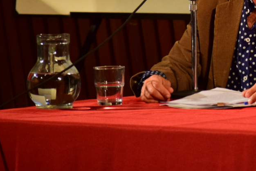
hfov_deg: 4.4
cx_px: 302
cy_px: -25
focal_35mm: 466
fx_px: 3313
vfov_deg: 2.9
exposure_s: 1/50
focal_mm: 120
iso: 1000
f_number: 4.8
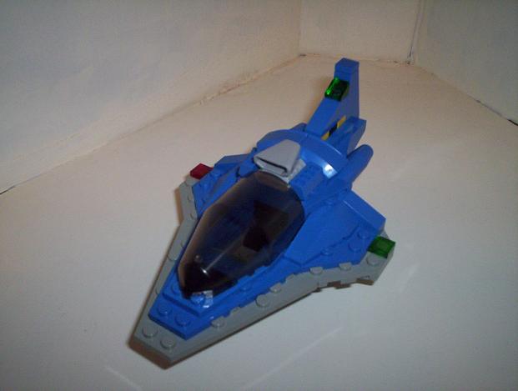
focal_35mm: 38
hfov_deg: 48.9
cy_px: 196
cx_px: 259
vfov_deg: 37.9
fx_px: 570
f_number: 4.5
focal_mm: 4.99
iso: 140
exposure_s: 1/60
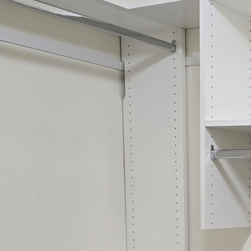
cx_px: 324
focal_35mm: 79
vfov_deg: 20.4
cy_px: 306
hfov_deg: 20.1
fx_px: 648
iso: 250
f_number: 1.7
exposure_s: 1/120
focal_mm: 6.3
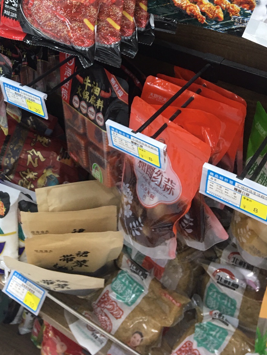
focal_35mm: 53
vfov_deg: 34.3
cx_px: 45
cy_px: 42
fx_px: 545
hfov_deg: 26.9
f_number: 2.2
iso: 50
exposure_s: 1/33
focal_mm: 4.15
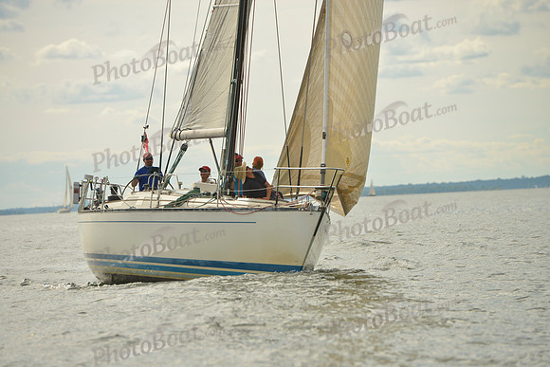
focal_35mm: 200
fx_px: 3056
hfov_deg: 10.3
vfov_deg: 6.9
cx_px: 275
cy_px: 184
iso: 200
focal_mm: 200
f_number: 6.3
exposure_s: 1/1250
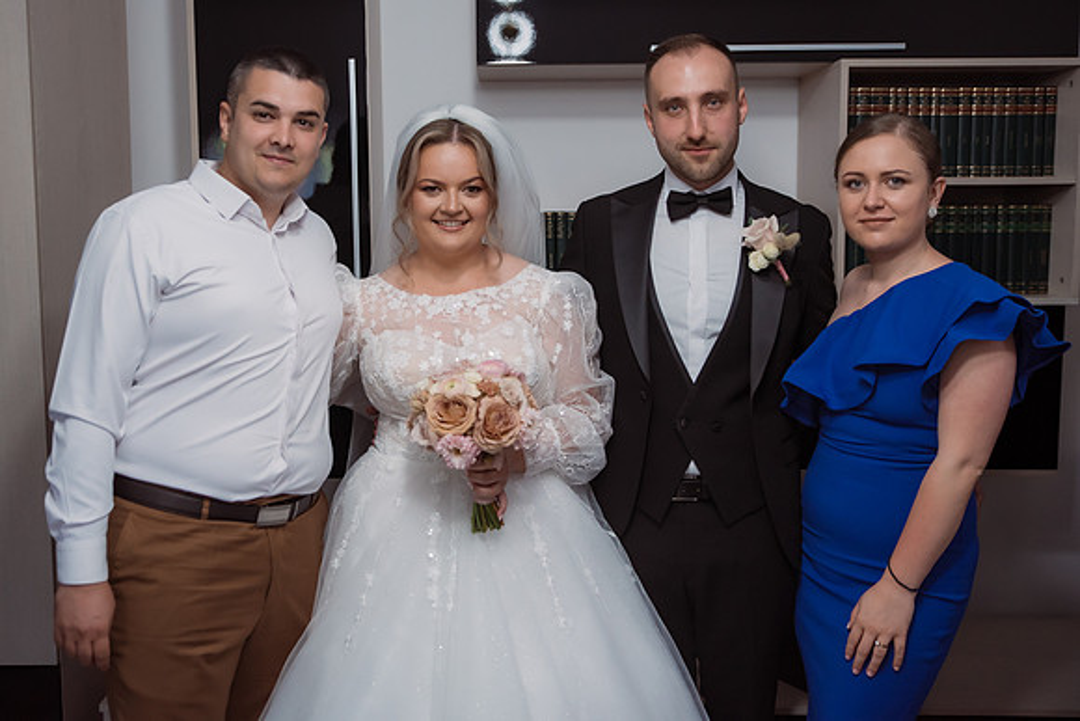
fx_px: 1161
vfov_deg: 34.4
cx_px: 495
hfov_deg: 49.8
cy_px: 322
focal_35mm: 39
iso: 1600
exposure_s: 1/200
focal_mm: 35
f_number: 2.8
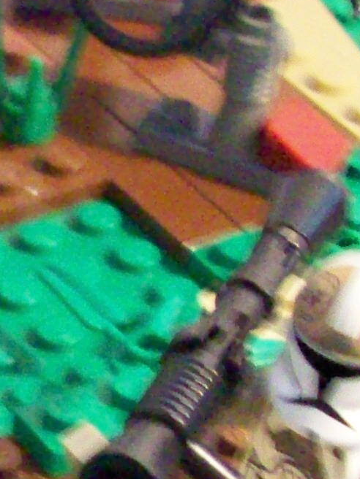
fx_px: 2510
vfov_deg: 10.9
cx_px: -574
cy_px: 278
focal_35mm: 181
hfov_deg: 7.5
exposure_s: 1/8
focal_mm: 6
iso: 200
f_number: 2.7
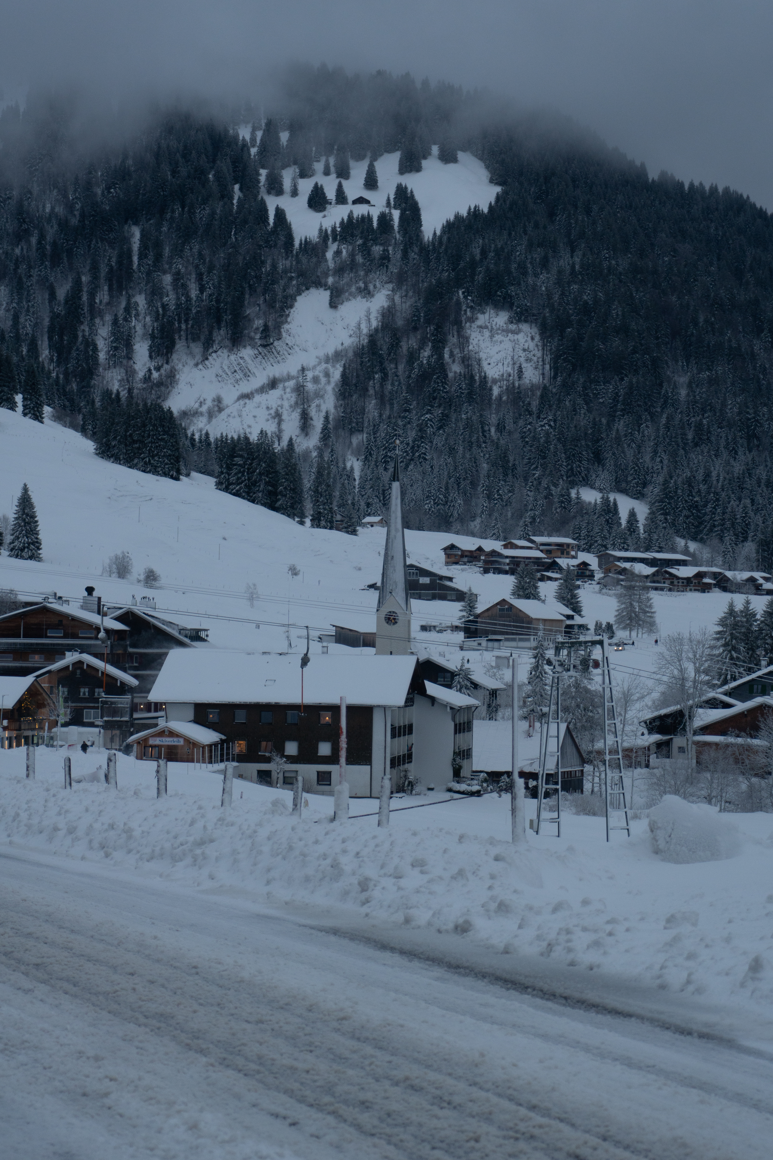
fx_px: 3382
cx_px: 386
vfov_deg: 19.5
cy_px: 580
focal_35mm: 105
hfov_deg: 13.0
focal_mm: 70
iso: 500
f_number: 4
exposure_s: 1/160
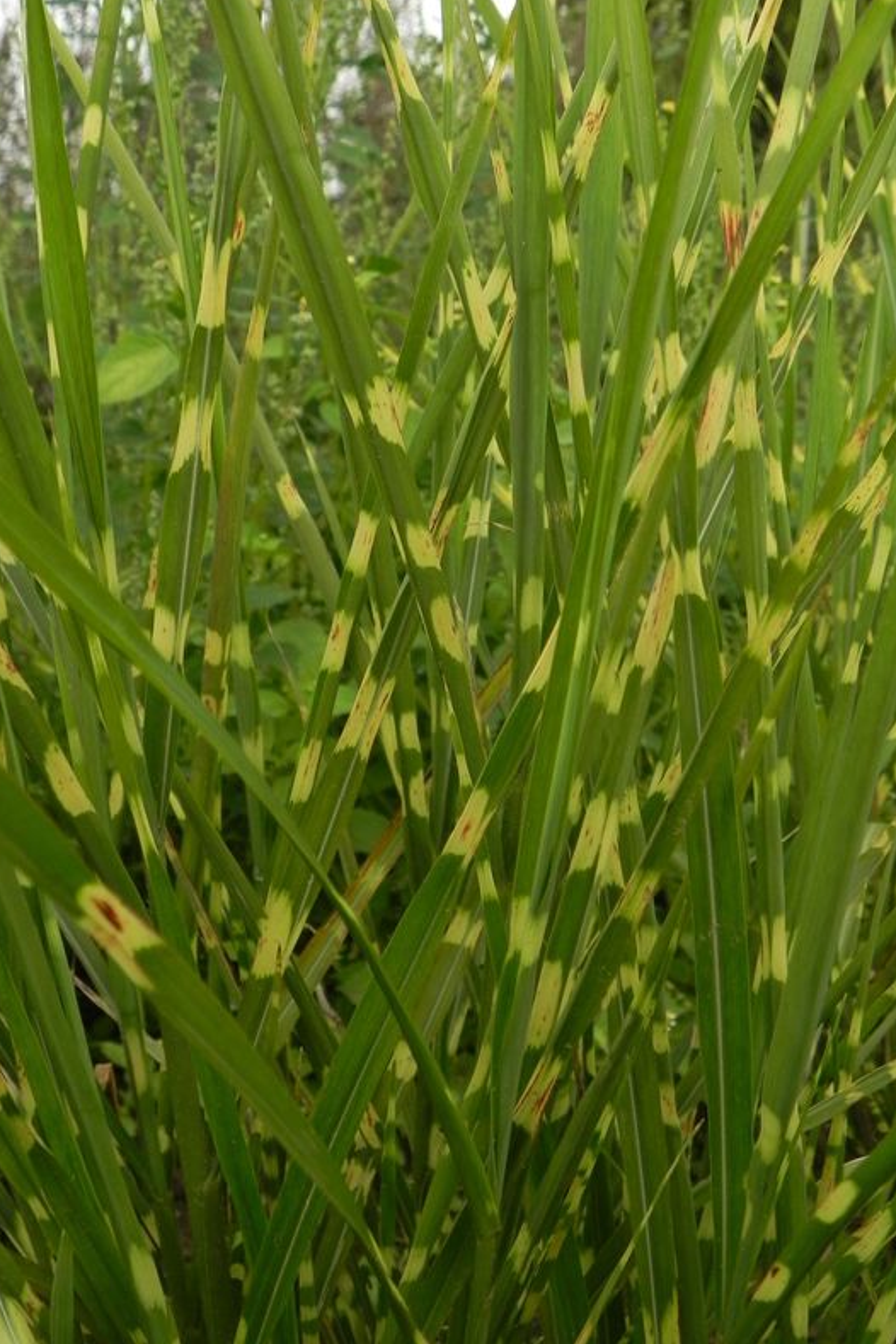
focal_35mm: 39
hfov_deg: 34.2
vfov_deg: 49.6
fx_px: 1456
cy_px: 664
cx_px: 484
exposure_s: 1/500
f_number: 3.5
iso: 160
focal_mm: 6.6
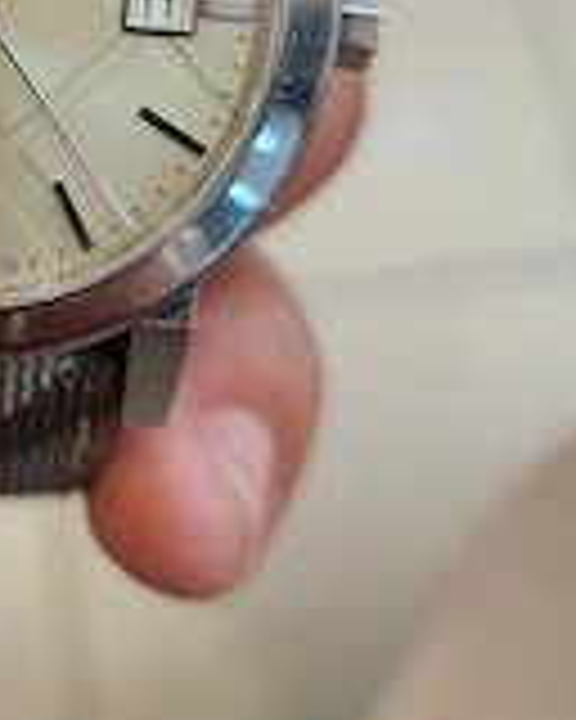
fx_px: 1193
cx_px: -27
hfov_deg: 25.5
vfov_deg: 31.9
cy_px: 68
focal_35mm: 56
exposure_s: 1/101
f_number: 1.8
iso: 500
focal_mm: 5.4
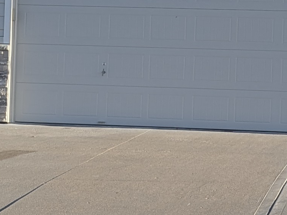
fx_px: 1053
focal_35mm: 127
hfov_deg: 15.4
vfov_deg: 11.7
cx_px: 254
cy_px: 92
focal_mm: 4.53
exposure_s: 1/803
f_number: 1.7
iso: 31
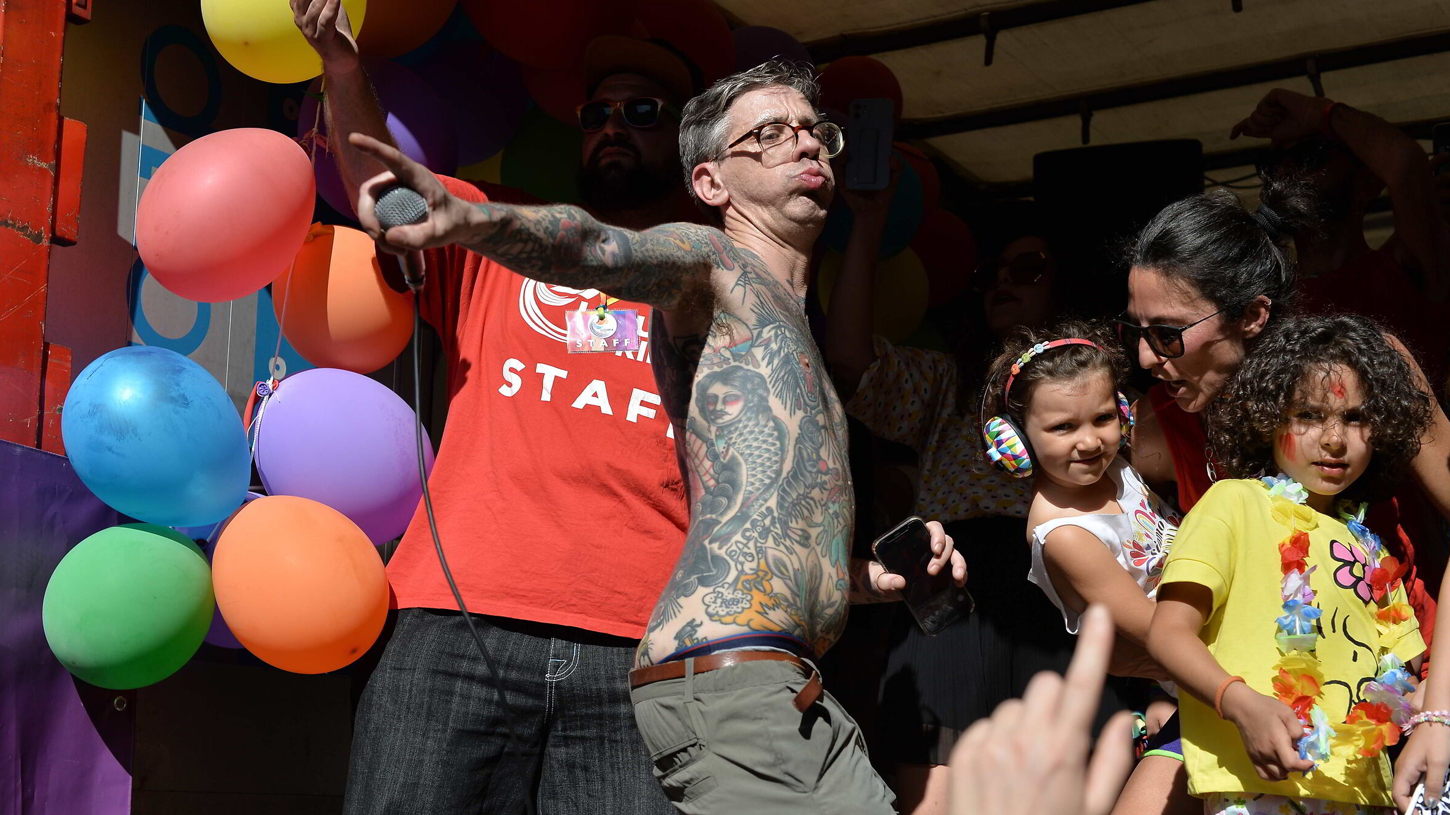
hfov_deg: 39.2
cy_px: 487
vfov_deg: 22.6
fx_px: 2038
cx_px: 726
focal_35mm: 53
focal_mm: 50
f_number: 5.6
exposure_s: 1/1000
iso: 100
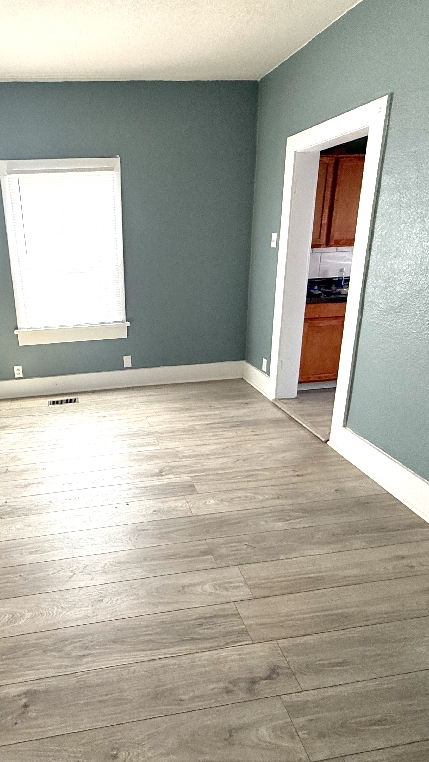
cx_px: 123
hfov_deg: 51.9
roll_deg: +2.7
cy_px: 372
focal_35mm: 21
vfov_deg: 83.8
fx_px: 425
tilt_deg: -19.1
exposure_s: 1/99
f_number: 2.2
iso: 125
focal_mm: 2.22
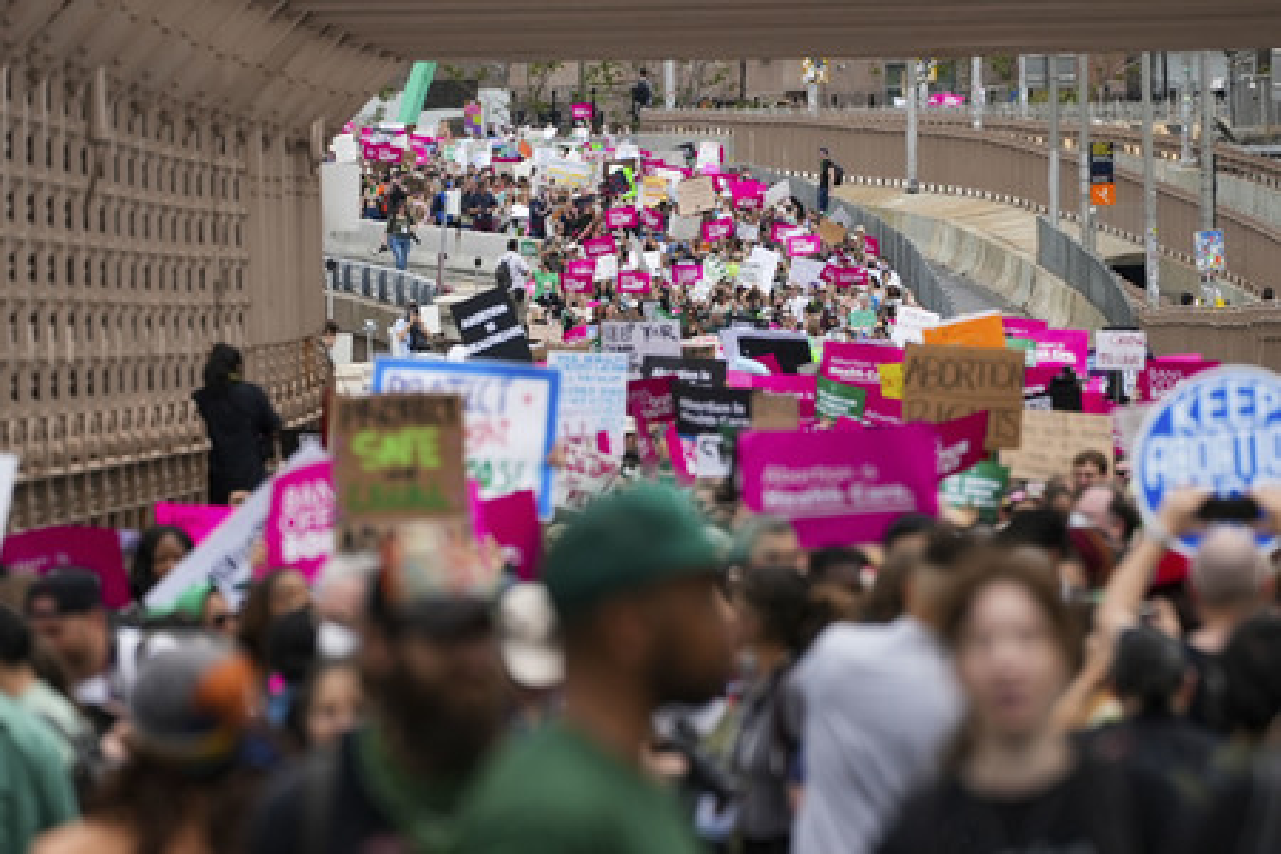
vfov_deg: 2.3
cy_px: 427
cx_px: 640
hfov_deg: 3.4
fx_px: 21348
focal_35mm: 600
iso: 640
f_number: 9
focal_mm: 400
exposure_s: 1/1000
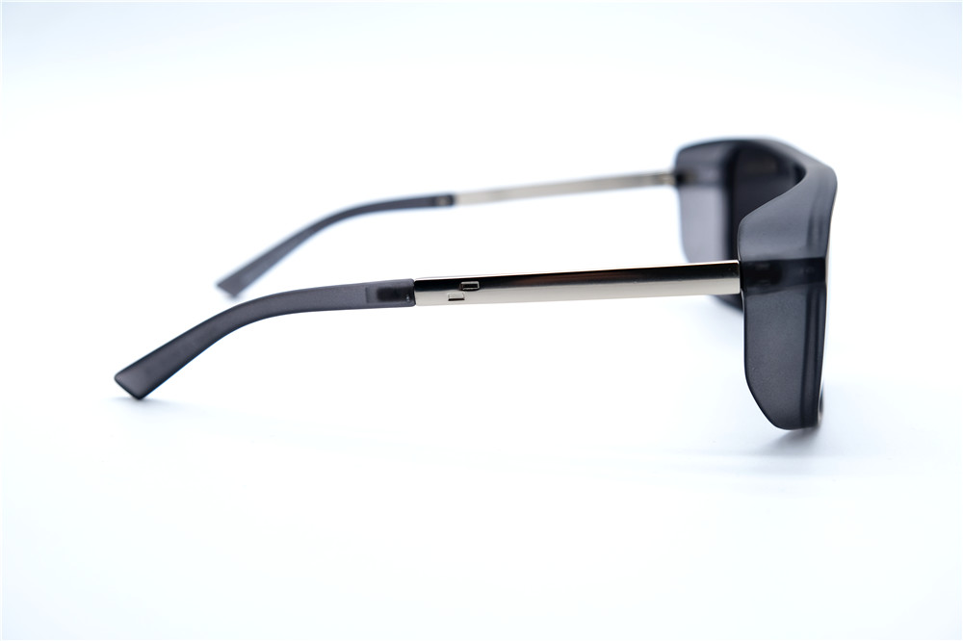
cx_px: 482
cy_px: 320
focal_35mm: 51
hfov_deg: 38.9
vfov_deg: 26.5
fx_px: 1364
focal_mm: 34.3
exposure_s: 1/160
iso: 160
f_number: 5
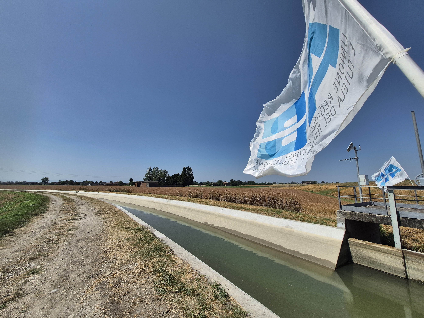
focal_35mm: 13
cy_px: 159
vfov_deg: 89.9
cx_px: 212
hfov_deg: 106.2
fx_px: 159
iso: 50
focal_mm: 1.74
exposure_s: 1/3512
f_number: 2.2
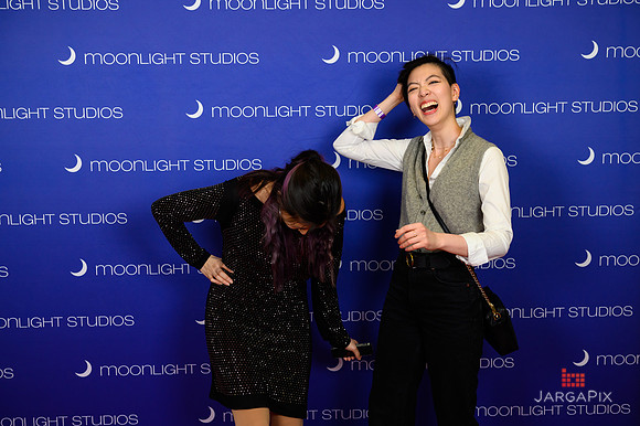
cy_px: 213
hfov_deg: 44.5
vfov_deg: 30.5
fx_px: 782
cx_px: 320
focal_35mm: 44
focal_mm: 44
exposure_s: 1/200
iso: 800
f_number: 5
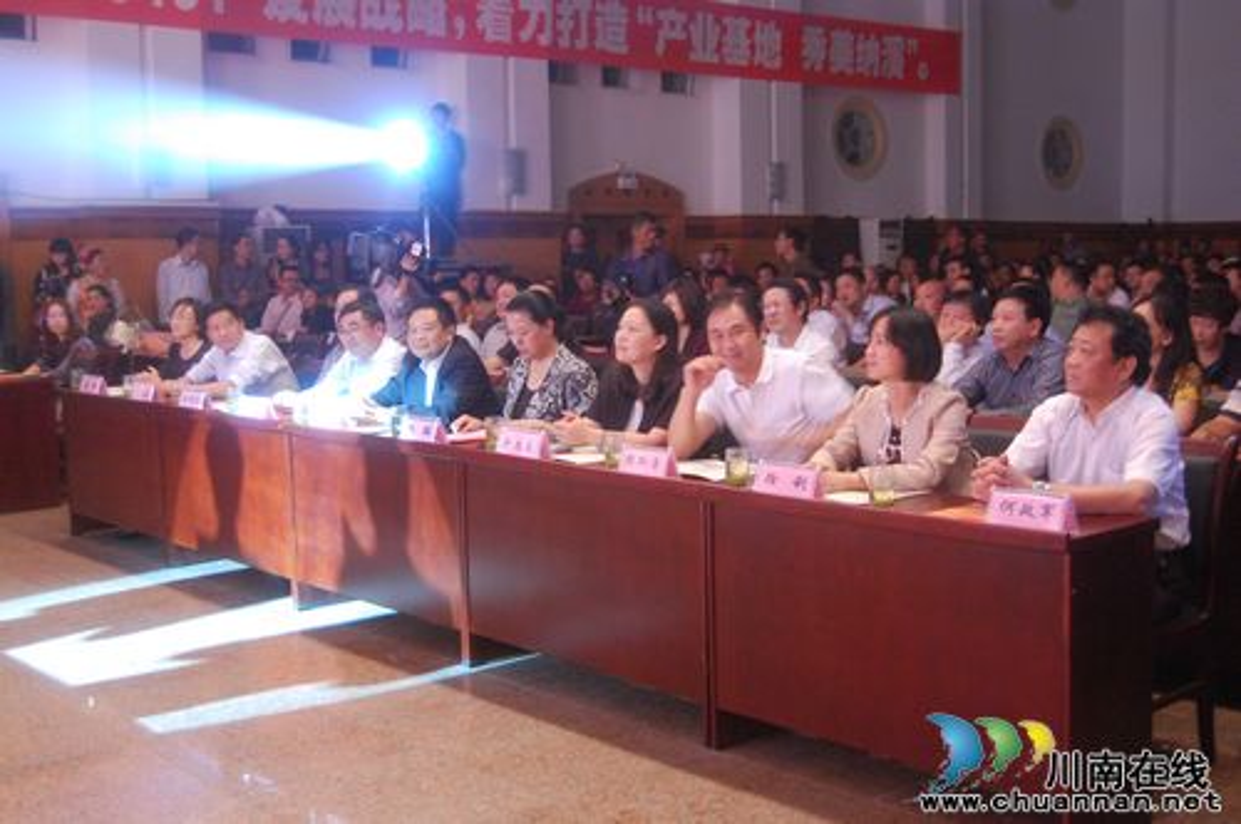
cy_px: 412
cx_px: 620
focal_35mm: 45
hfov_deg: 43.7
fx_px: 1549
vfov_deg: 29.8
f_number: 4.2
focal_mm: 30
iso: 1600
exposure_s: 1/10
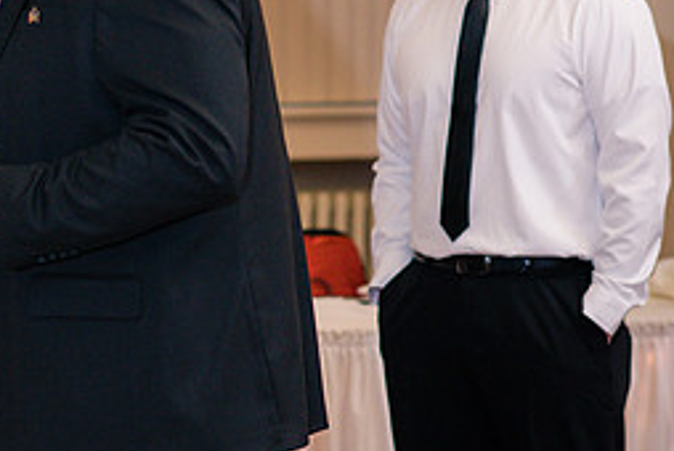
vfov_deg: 7.1
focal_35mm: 194
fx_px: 3636
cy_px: 118
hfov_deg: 10.5
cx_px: -77
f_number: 3.2
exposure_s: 1/200
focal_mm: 85
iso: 800
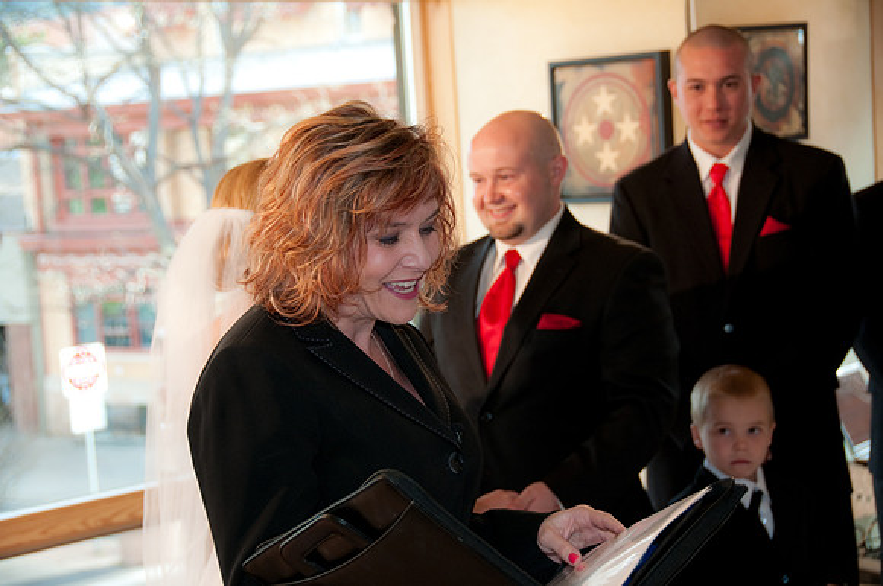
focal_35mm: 84
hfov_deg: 24.2
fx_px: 2057
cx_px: 442
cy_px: 293
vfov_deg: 16.2
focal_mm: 56
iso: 400
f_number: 4.8
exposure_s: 1/60
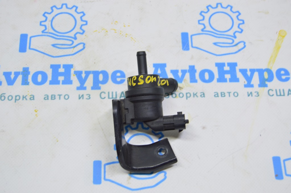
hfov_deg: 33.4
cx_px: 146
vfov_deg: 22.6
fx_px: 485
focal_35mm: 60
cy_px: 96
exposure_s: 1/20
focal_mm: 40
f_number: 5.6
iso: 400
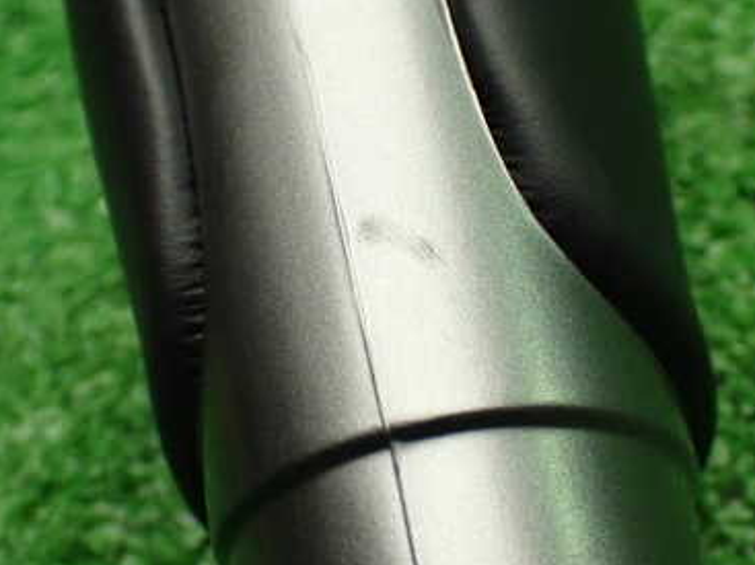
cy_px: 294
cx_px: 383
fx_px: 1461
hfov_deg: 29.0
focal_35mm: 67
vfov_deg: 21.9
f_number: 2.8
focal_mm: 7.31
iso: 800
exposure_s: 1/125
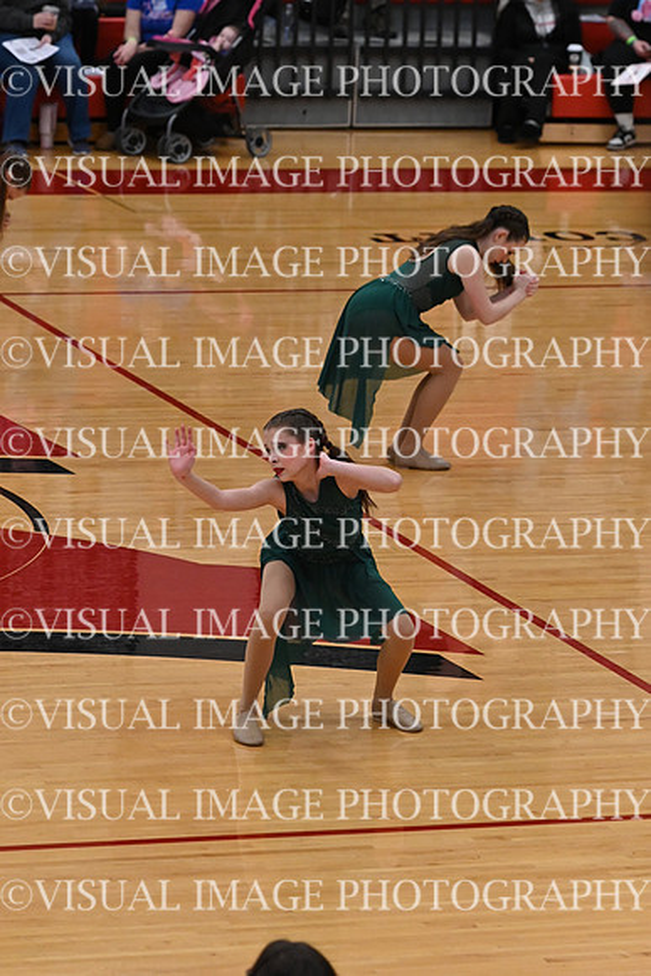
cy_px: 488
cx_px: 326
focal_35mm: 183
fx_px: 4961
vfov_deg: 11.2
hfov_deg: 7.5
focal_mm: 122
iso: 5000
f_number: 4
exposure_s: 1/400
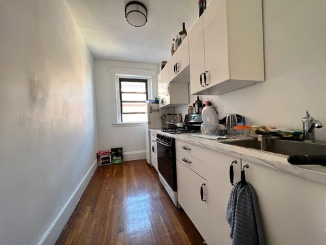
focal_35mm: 13
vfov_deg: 89.9
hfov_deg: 106.2
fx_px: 122
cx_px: 163
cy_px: 122
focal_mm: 1.57
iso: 250
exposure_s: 1/60
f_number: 1.8
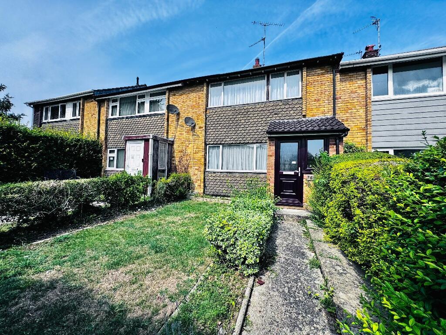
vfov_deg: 85.7
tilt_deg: +2.2
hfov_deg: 102.1
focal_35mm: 14
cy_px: 168
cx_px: 223
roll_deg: -1.6
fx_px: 180
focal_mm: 2.22
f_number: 2.2
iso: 40
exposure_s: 1/1370
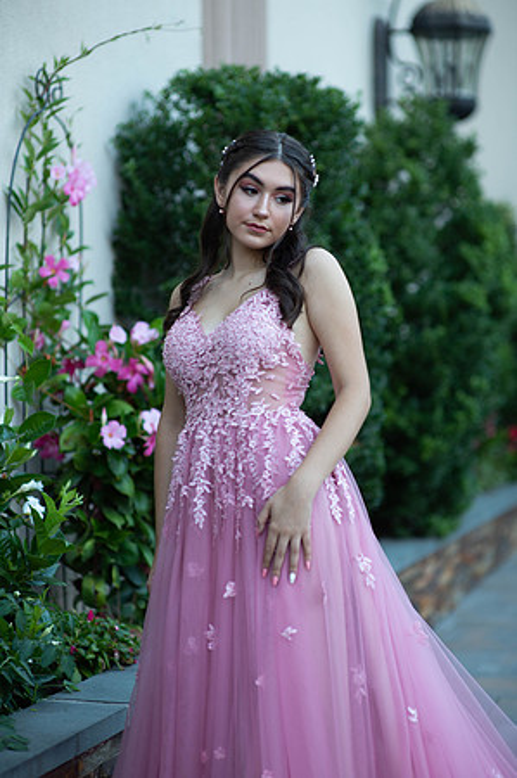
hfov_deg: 16.0
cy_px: 389
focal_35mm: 85
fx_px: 1835
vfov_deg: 23.9
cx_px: 258
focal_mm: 85
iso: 250
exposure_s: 1/640
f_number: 2
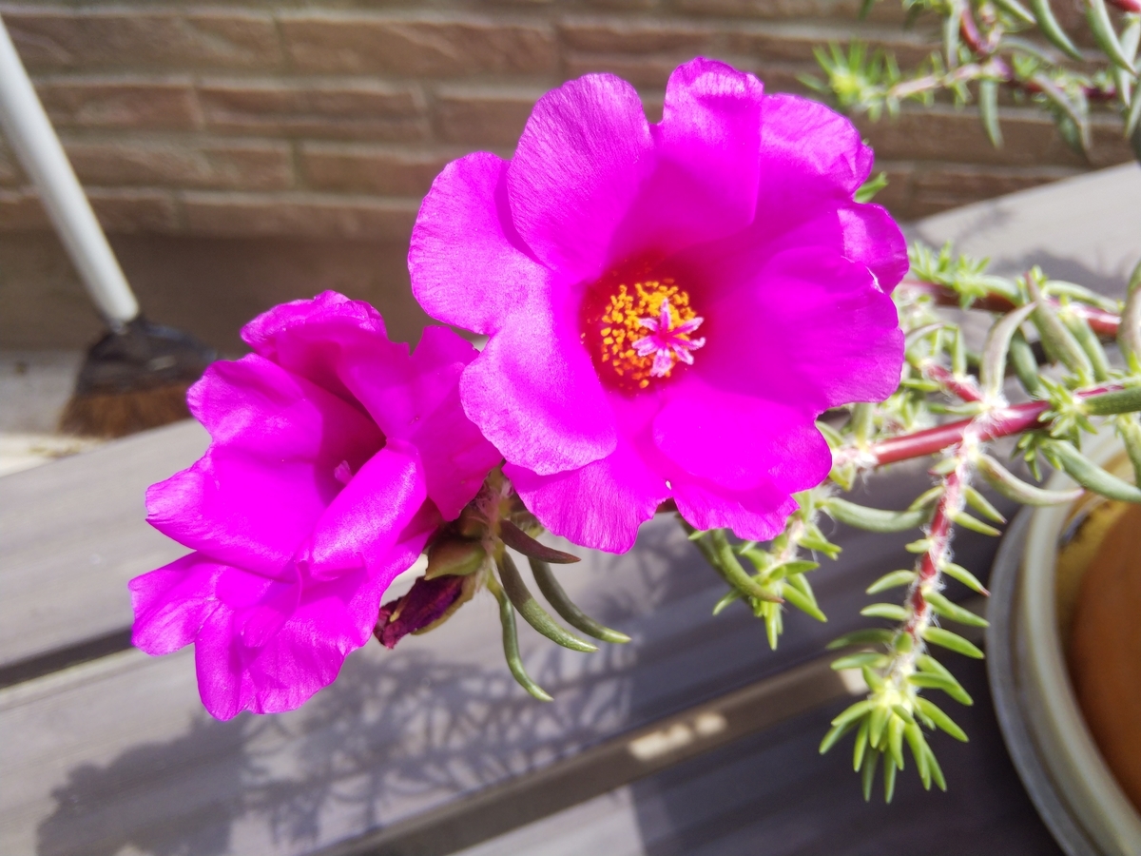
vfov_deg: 54.9
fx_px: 824
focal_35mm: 25
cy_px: 428
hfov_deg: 69.4
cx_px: 570
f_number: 2.2
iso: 32
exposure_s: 1/269
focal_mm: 3.4
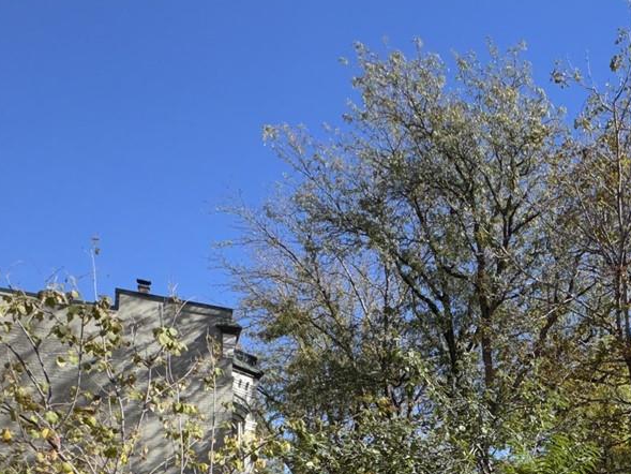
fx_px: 693
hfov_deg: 43.1
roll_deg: -0.4
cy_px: 549
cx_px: 610
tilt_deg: +0.1
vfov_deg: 32.2
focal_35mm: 38
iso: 32
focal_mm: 2.22
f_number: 2.2
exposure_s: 1/1672
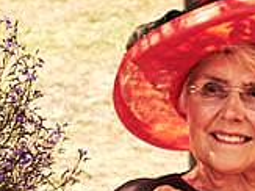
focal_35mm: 313
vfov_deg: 4.7
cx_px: 45
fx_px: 2304
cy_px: 144
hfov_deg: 6.3
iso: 400
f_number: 4
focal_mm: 35
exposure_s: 1/640
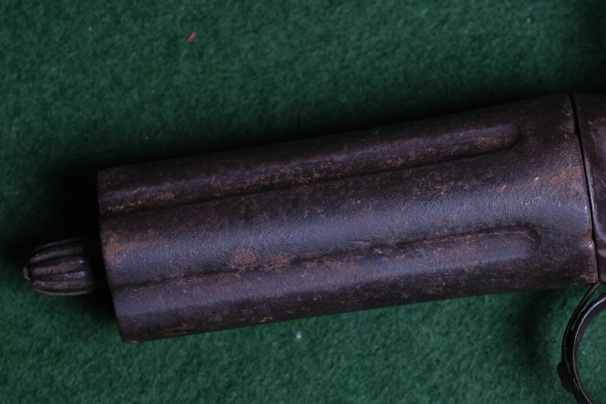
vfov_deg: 7.4
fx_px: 3131
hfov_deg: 11.0
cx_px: 590
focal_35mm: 186
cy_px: 388
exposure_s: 1/160
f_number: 5.6
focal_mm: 51.6
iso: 320
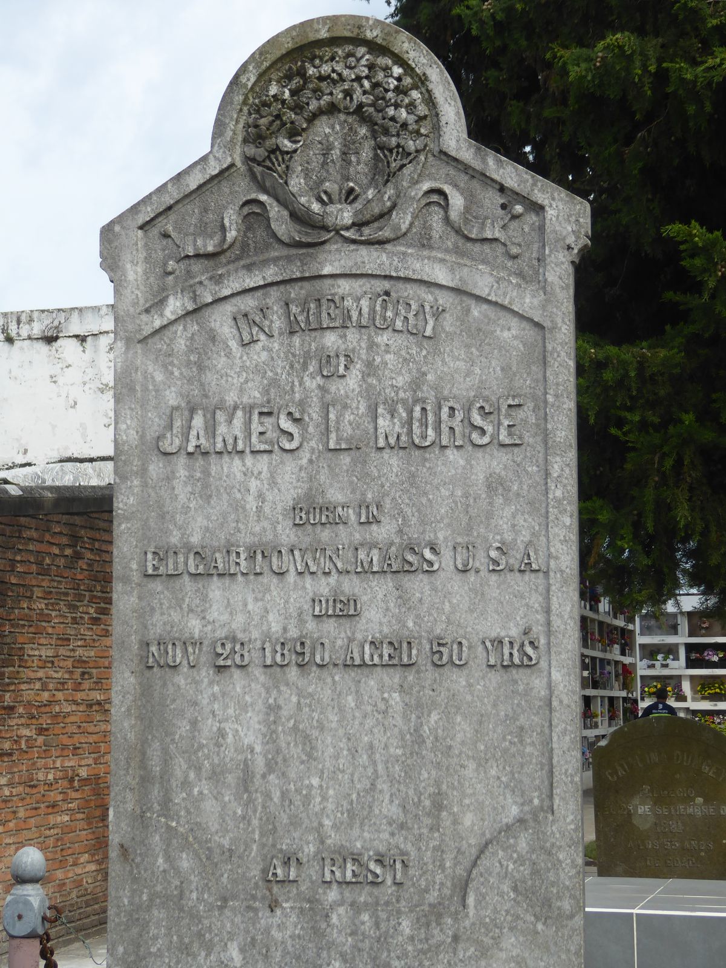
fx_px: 1930
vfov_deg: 28.2
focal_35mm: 69
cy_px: 484
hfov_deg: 21.3
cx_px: 363
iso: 80
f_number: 4.4
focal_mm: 11.7
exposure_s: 1/320
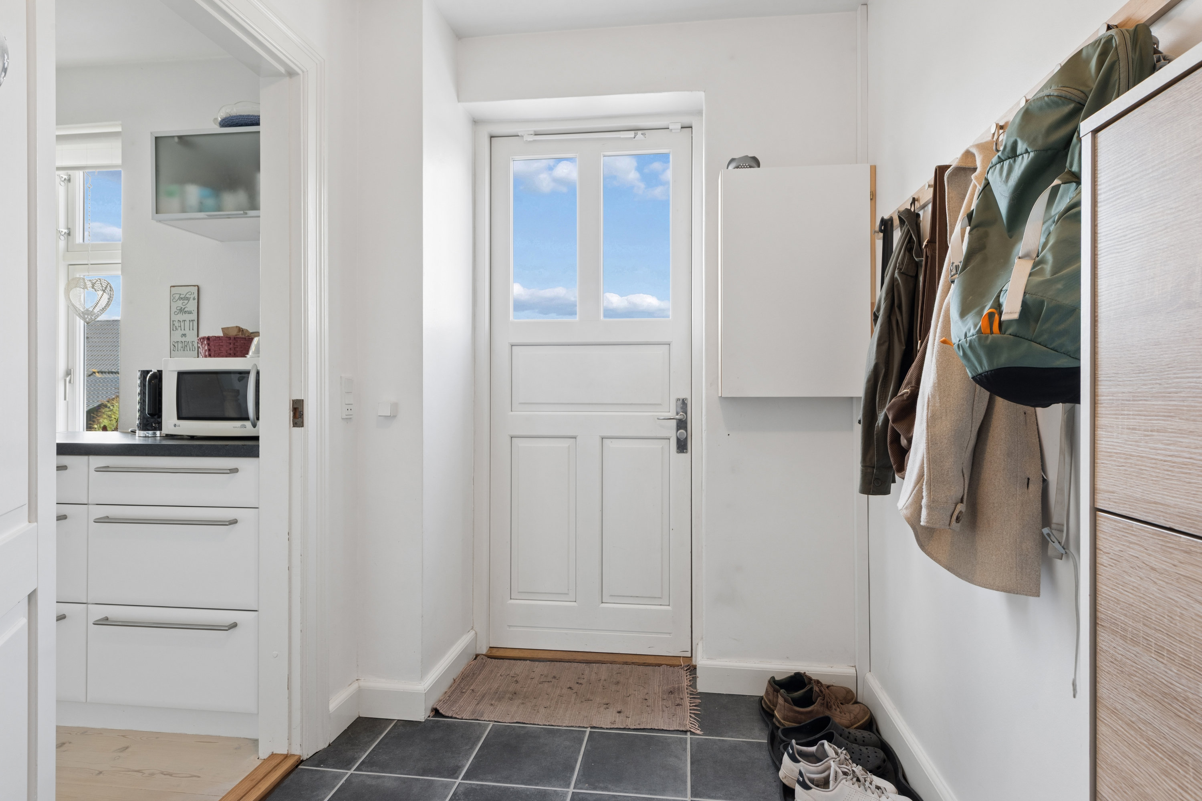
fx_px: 634
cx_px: 601
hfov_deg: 86.9
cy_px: 400
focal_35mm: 19
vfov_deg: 64.6
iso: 400
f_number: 13
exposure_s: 1/10
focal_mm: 19
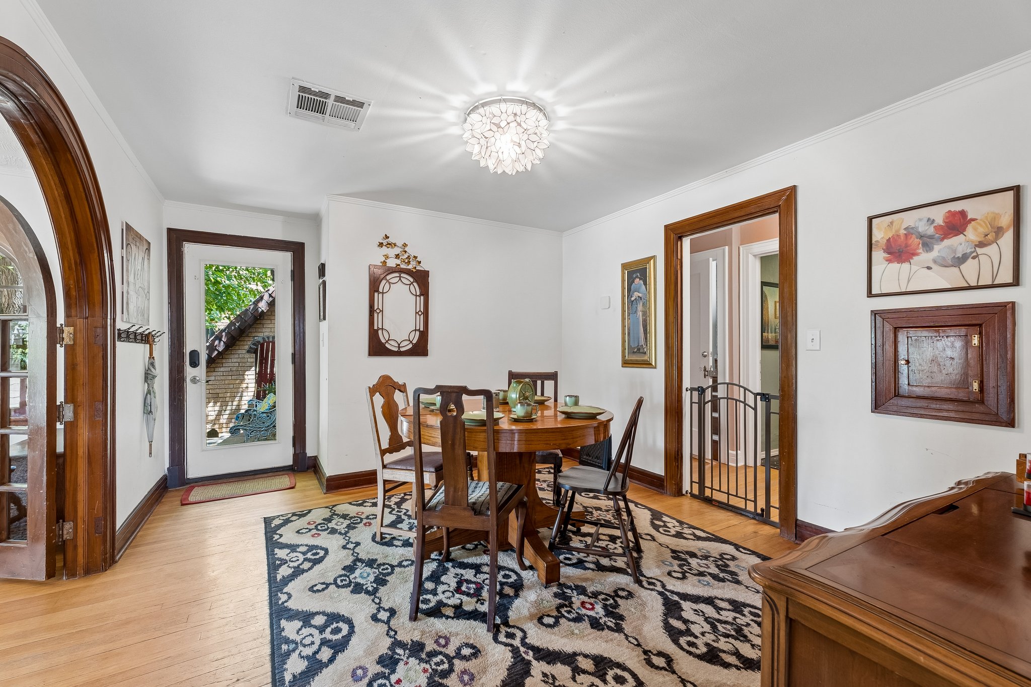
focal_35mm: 15
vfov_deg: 77.3
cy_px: 344
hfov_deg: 100.4
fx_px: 430
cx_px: 516
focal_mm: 10
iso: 100
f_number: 6.3
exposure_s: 1/2
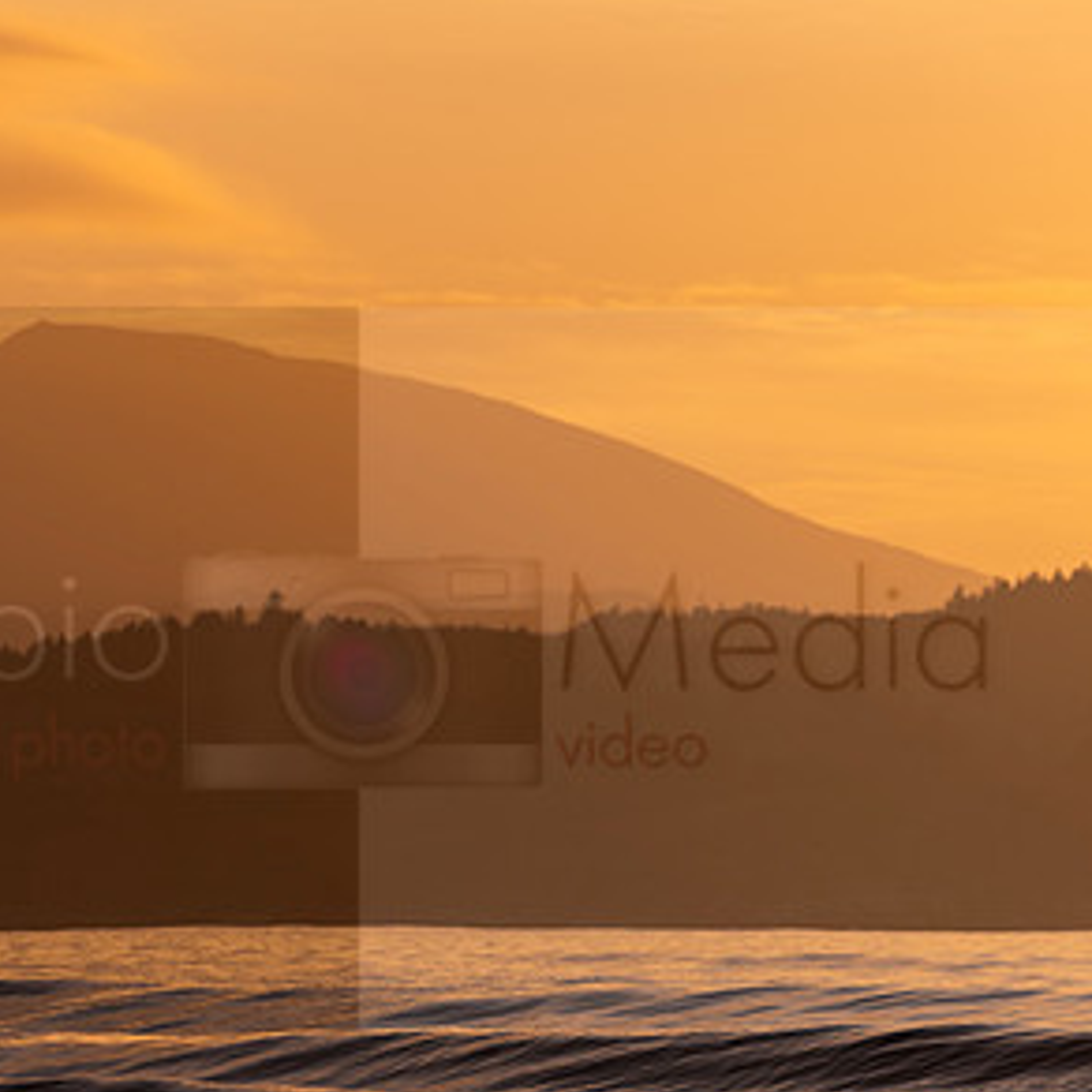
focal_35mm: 343
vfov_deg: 5.1
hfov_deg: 5.1
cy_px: 668
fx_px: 12242
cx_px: 363
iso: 100
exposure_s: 1/200
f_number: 7.1
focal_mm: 200
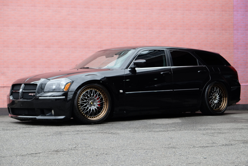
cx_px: 124
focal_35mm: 83
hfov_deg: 24.5
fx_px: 572
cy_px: 83
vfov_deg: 16.5
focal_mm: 55
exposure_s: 1/210
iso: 400
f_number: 5.6
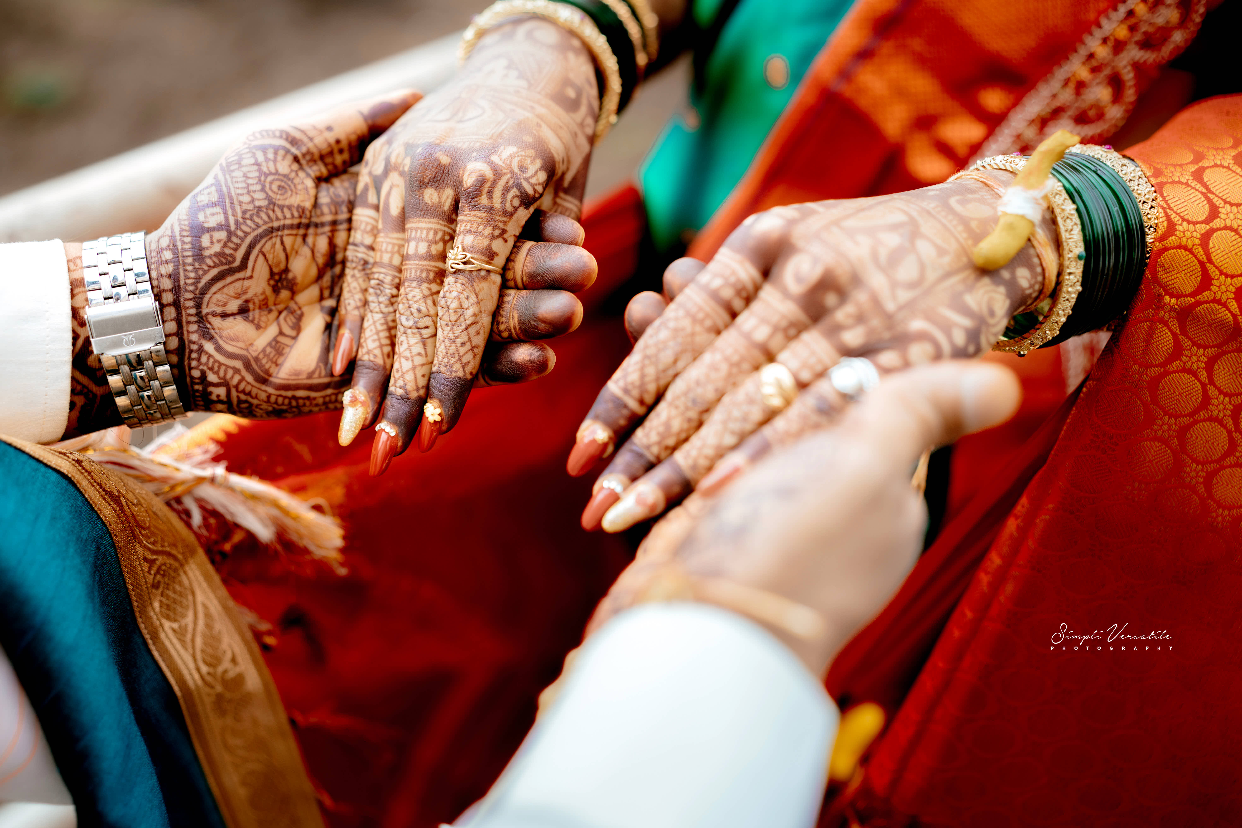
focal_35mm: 35
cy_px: 414
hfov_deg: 54.4
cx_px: 621
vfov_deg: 37.9
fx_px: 1207
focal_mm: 35
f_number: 2
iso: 250
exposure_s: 1/1600
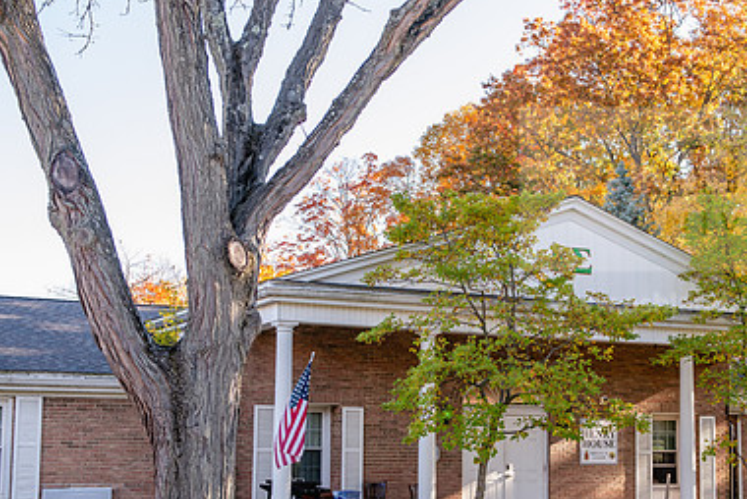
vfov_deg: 22.2
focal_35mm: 61
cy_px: 345
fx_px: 1267
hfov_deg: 32.7
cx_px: 460
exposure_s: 1/200
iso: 200
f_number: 4
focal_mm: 40
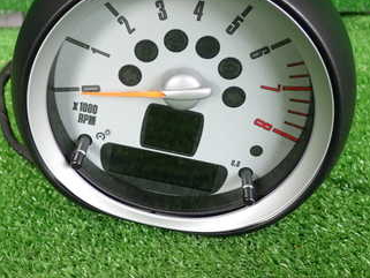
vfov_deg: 26.1
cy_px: 133
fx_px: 599
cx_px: 160
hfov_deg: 34.3
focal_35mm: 56
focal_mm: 5.4
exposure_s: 1/100
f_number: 2.3
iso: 200
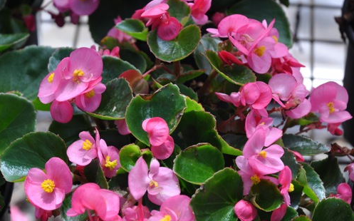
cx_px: 170
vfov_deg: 10.7
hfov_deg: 17.1
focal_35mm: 122
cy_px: 144
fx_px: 1176
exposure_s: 1/500
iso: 400
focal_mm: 62
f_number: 5.6
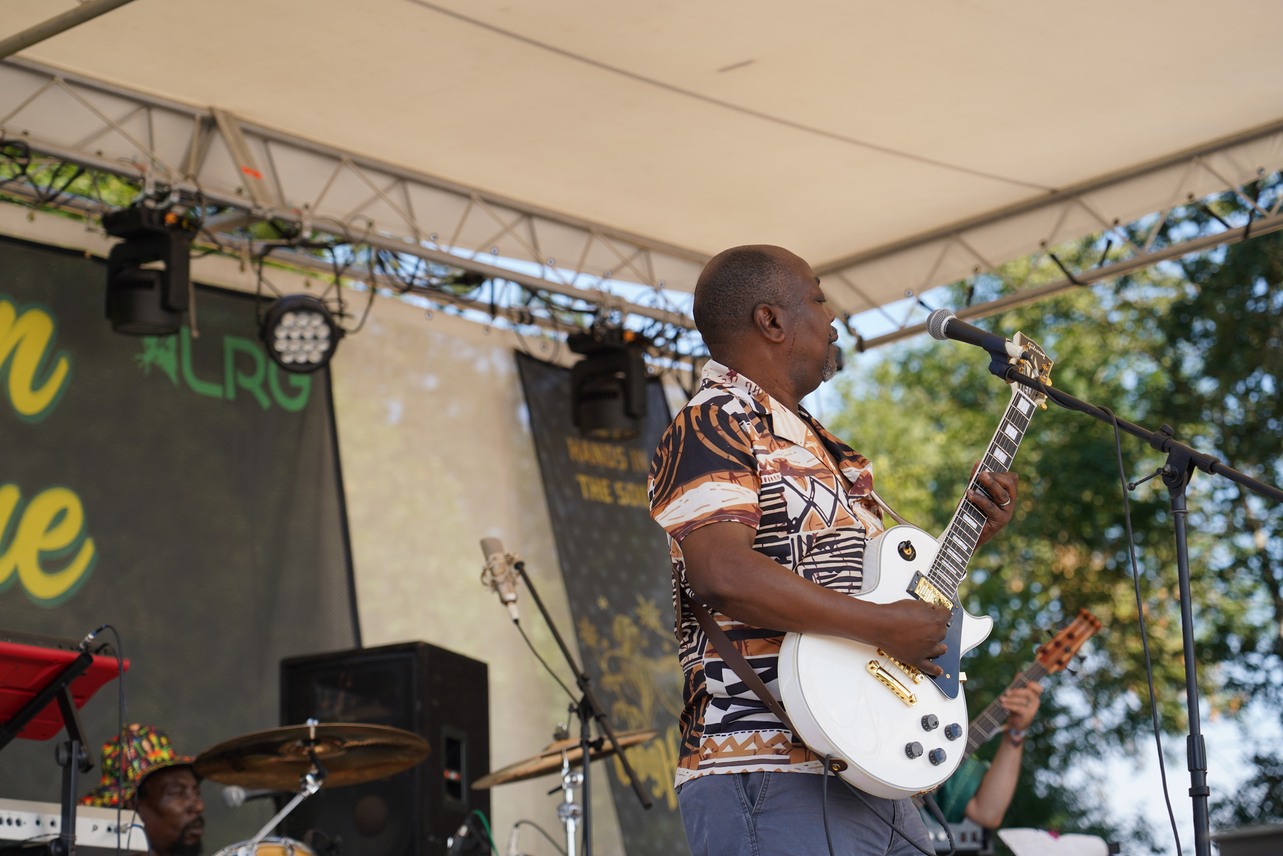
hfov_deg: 19.5
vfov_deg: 13.0
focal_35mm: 105
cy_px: 428
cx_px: 642
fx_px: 3742
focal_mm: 105
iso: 100
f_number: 5
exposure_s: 1/250
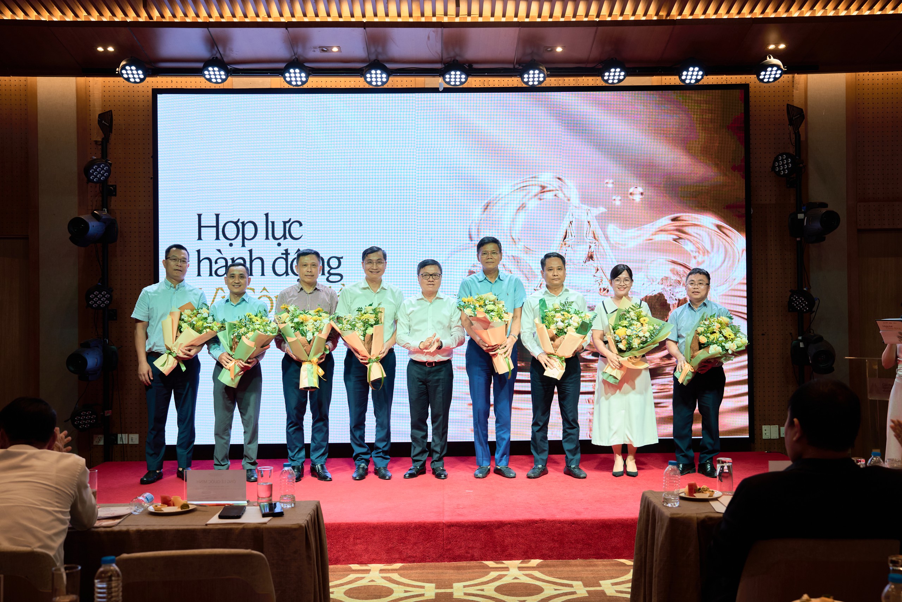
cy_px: 301
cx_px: 451
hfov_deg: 51.9
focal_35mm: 37
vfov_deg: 35.9
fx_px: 927
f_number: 4
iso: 640
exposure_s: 1/125
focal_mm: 37
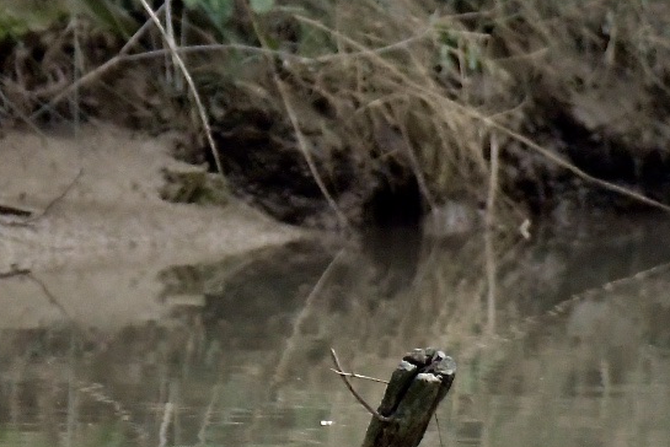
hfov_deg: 0.7
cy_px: 43
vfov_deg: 0.5
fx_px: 55302
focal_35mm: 2970
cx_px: -176
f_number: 7.1
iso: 4000
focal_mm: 500
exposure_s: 1/640
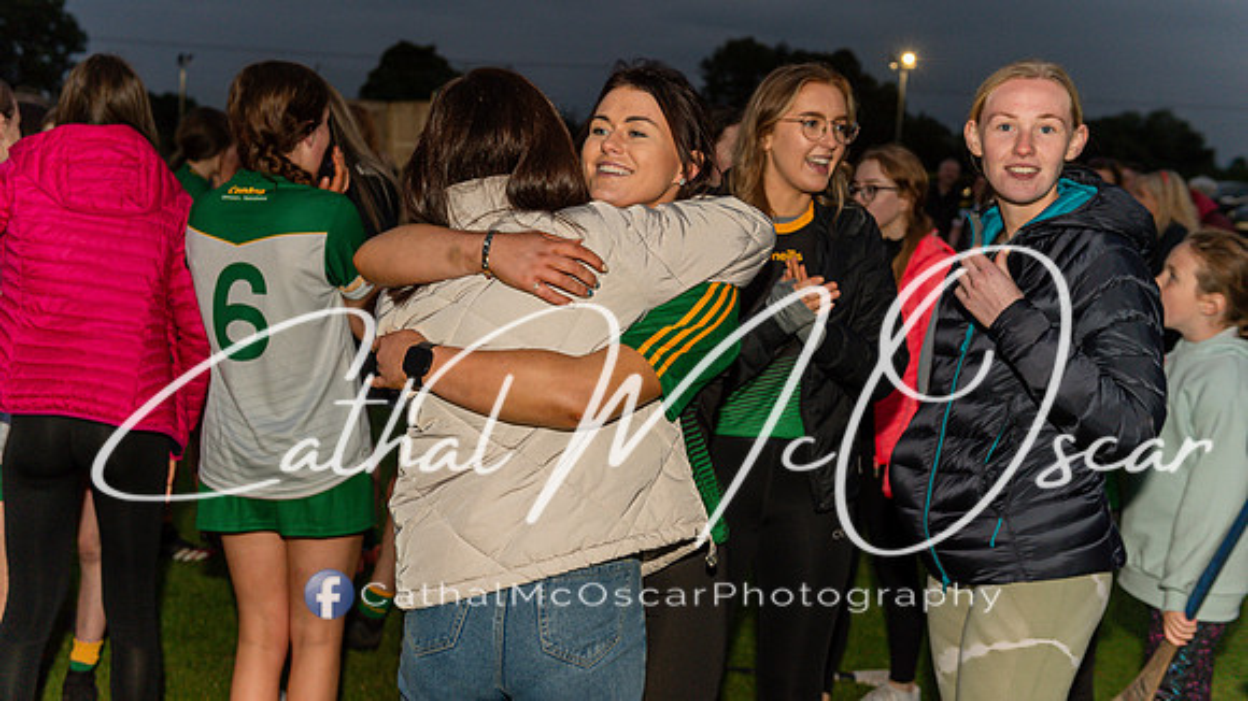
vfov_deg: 27.1
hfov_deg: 46.4
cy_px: 298
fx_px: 1455
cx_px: 624
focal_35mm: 44
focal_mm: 42
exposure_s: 1/125
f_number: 2.8
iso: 1600
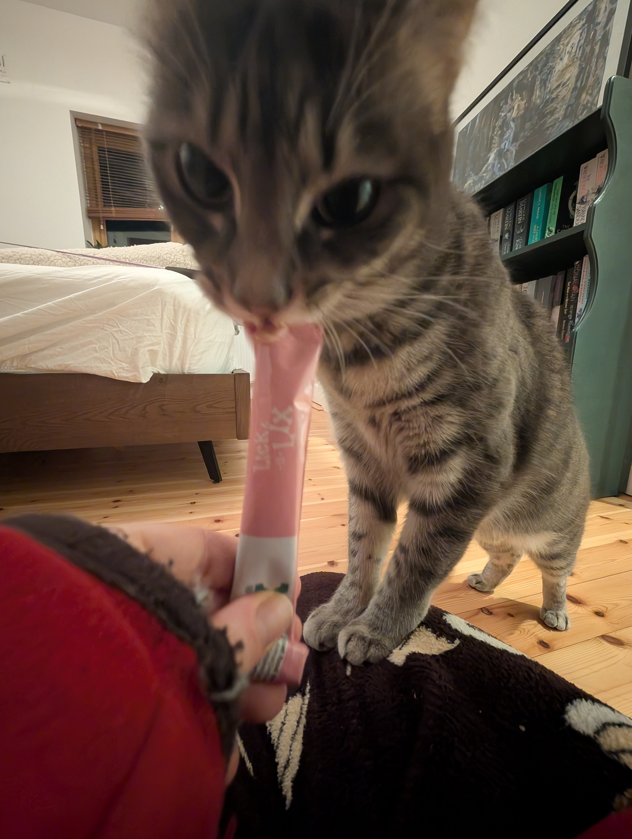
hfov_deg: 94.6
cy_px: 420
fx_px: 291
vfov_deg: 110.5
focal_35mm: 12
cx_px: 316
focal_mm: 2.02
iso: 1922
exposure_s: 1/25
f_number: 1.7
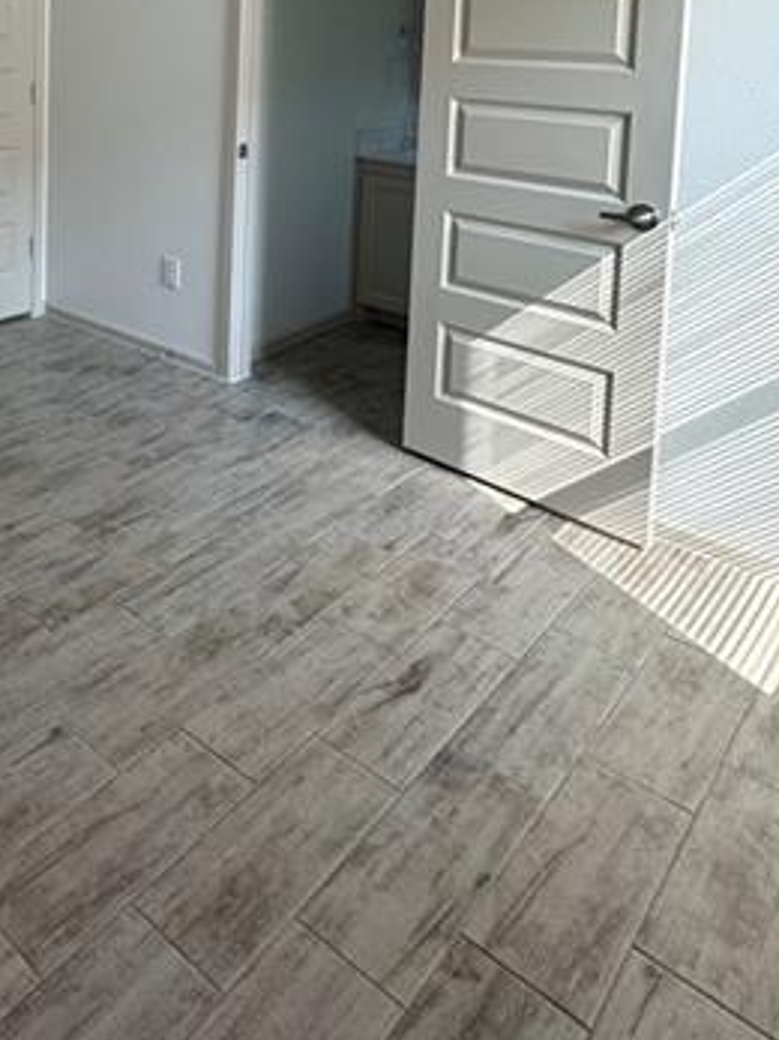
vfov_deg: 50.8
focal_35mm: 31
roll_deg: -0.5
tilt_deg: -2.9
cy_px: 81
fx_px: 931
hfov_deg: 39.9
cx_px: -3
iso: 80
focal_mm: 2.22
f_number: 2.2
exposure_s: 1/99
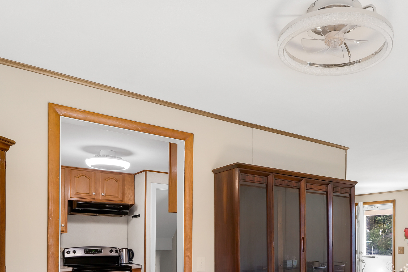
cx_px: 280
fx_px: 363
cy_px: 234
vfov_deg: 38.8
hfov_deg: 57.1
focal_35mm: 32
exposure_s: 1/200
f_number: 8
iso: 400
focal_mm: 16
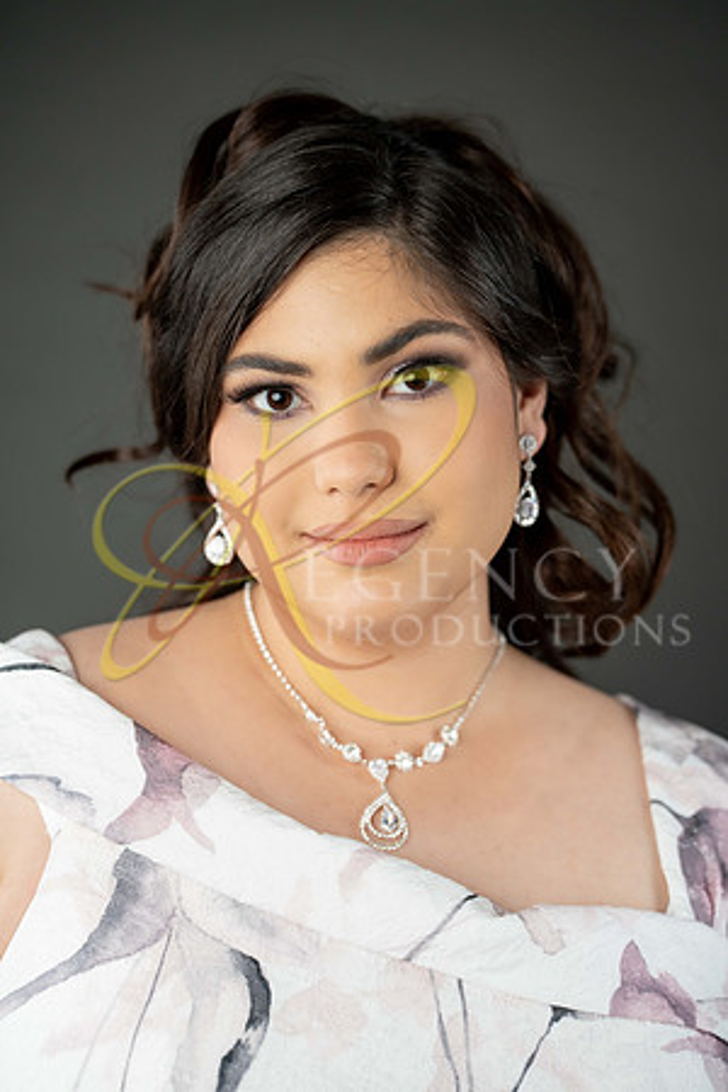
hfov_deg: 15.9
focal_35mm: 86
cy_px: 546
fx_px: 2608
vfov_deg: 23.6
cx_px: 364
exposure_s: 1/250
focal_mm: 86
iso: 250
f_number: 3.2
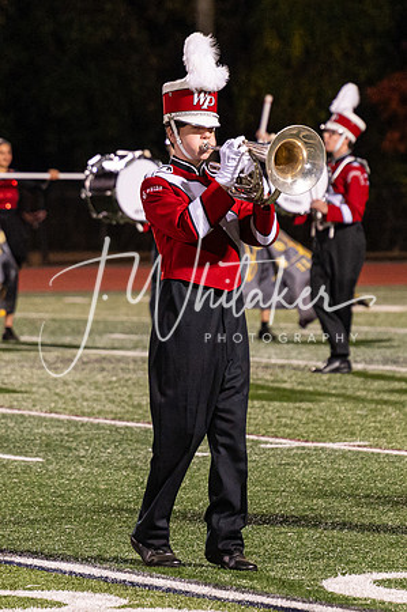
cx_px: 204
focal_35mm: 324
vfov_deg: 6.4
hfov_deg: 4.2
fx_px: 5510
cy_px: 365
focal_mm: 150
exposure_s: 1/200
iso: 3200
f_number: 4
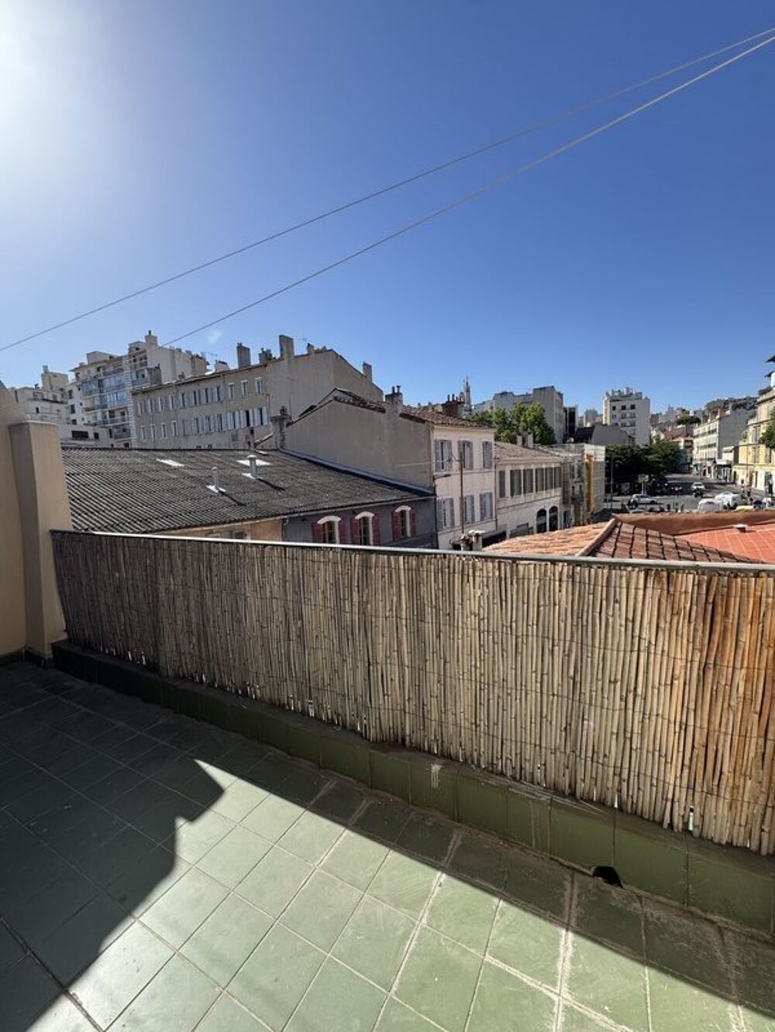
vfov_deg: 102.1
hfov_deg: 85.7
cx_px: 388
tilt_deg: -4.8
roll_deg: +3.2
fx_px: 418
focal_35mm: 14
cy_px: 516
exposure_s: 1/1420
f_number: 2.2
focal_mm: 2.22
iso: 50
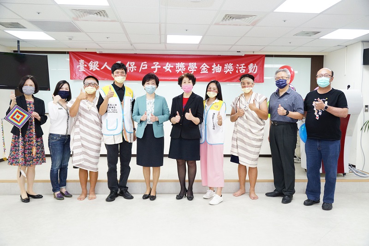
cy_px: 123
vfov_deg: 43.6
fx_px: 307
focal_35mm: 30
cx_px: 184
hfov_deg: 61.9
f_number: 2.8
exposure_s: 1/160
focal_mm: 20
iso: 800
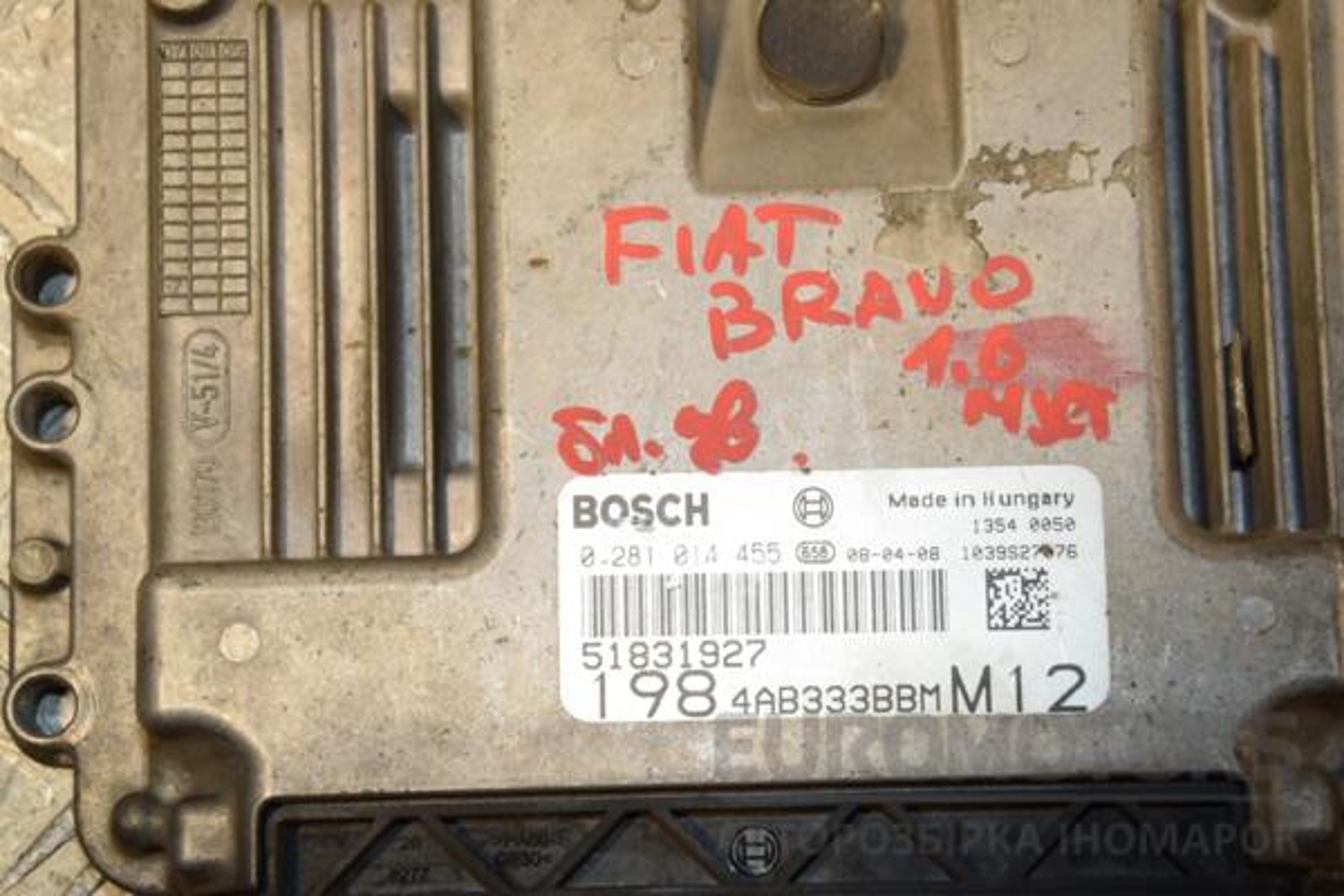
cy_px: 448
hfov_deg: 21.9
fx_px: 3472
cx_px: 672
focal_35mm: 93
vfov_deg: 14.7
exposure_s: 1/200
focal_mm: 62
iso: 800
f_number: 7.1
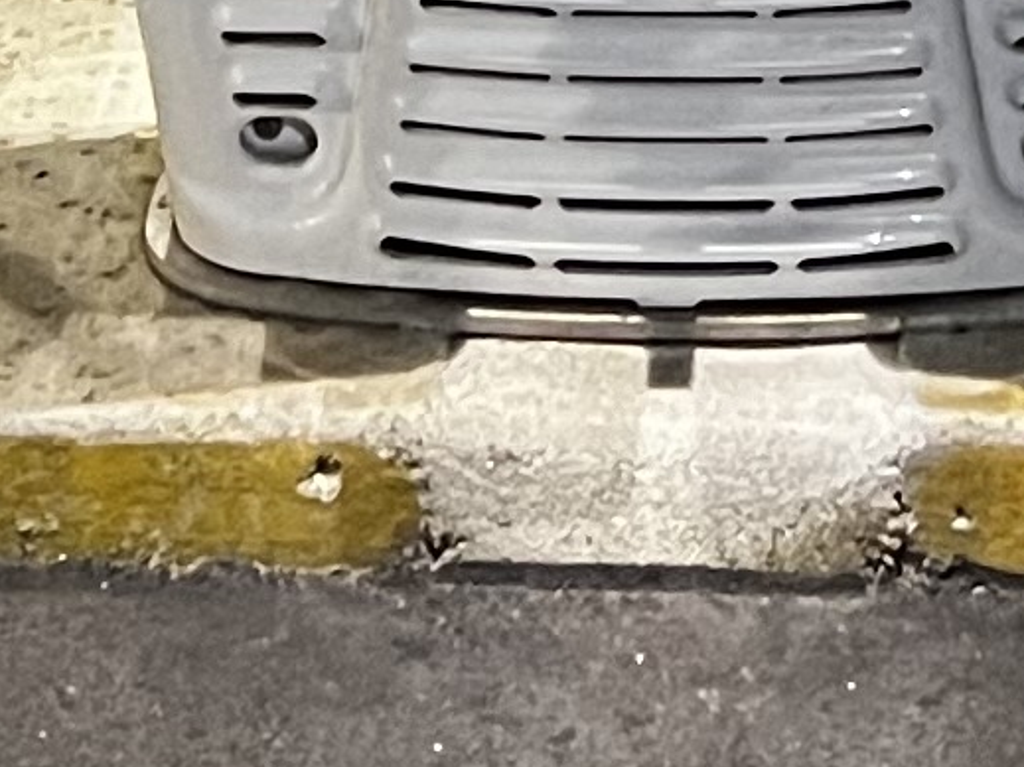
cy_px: -1715
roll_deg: +0.6
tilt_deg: -7.2
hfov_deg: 9.8
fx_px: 5974
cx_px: 769
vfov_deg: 6.5
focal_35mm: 202
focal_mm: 5.7
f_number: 1.5
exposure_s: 1/40
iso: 500
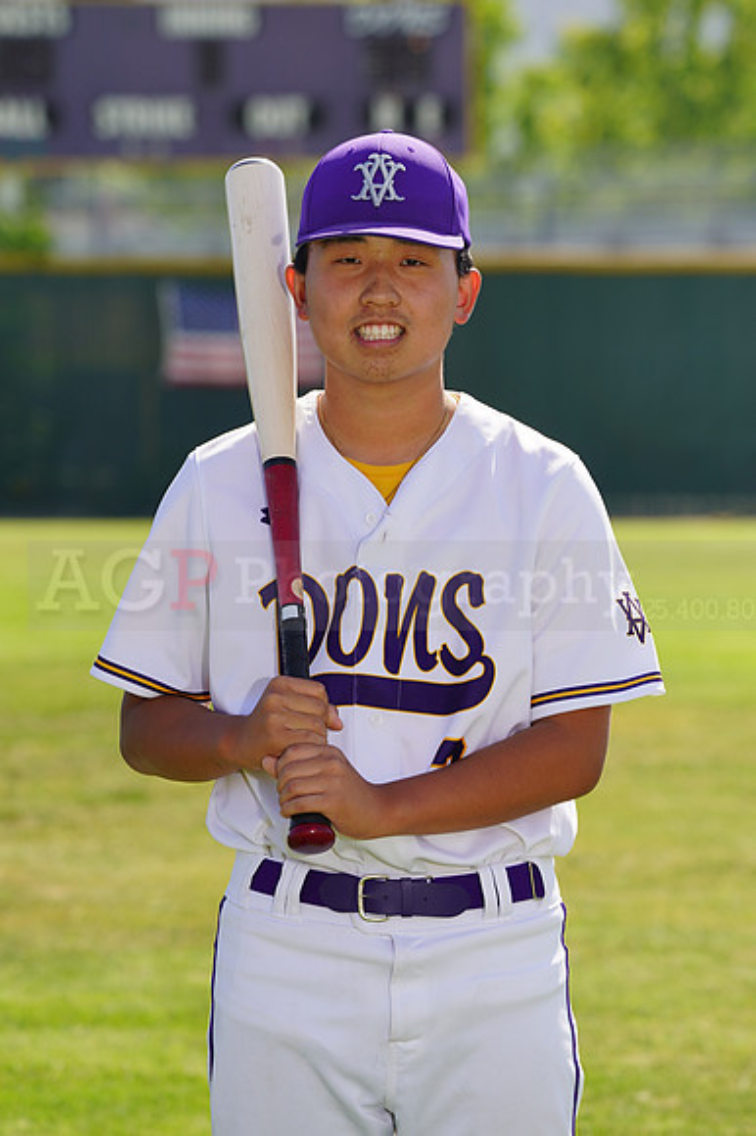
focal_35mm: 232
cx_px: 378
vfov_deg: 8.9
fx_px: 7316
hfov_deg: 5.9
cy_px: 568
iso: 100
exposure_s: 1/250
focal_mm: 232
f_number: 8
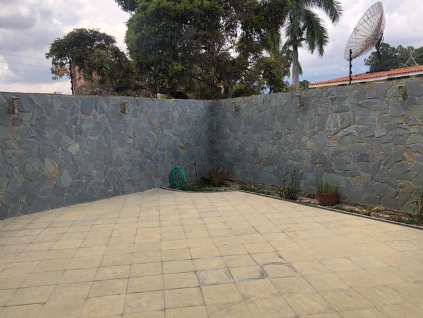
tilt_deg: -8.2
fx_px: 342
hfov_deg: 63.4
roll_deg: +2.3
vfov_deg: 49.7
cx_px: 212
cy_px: 159
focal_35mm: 28
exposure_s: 1/378
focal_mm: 4
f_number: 1.8
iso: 20
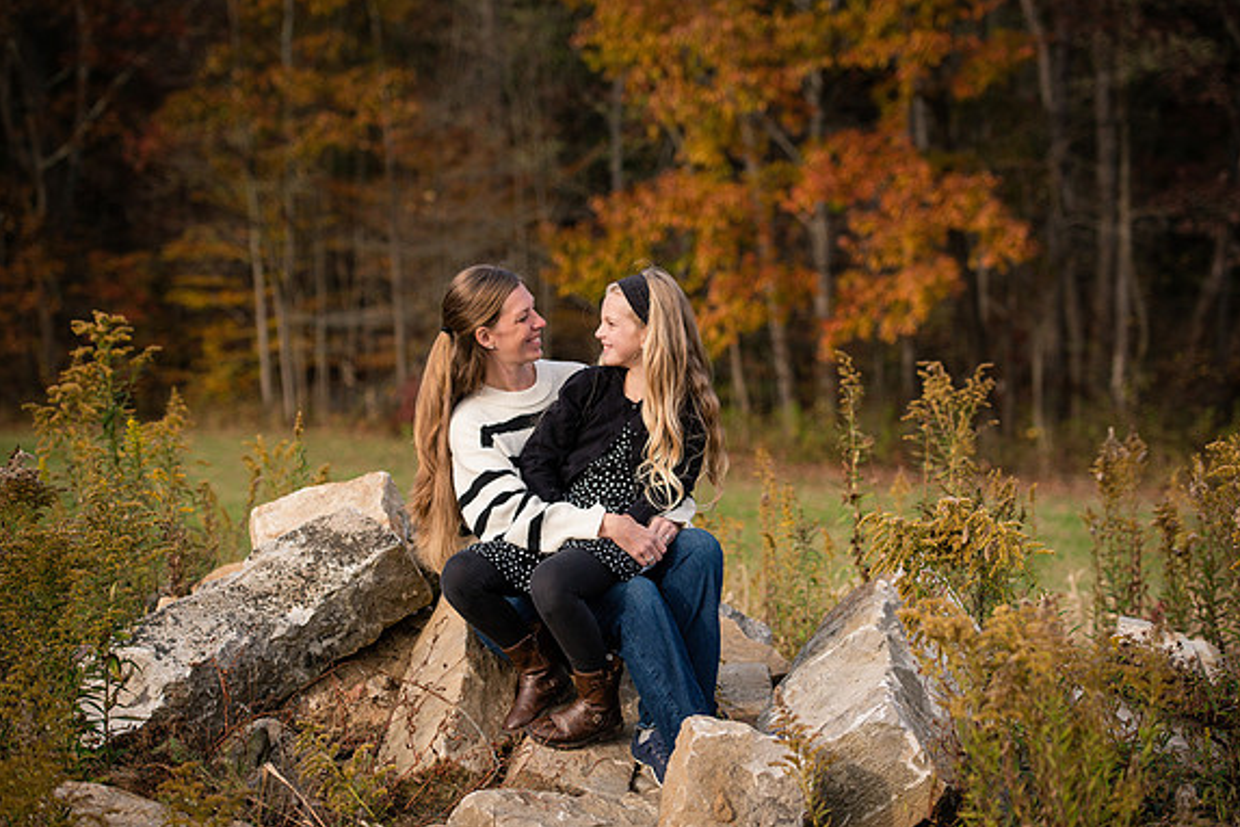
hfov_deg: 23.6
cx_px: 625
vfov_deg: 15.9
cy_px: 417
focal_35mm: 86
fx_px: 2962
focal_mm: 85
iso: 720
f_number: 3.5
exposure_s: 1/2000
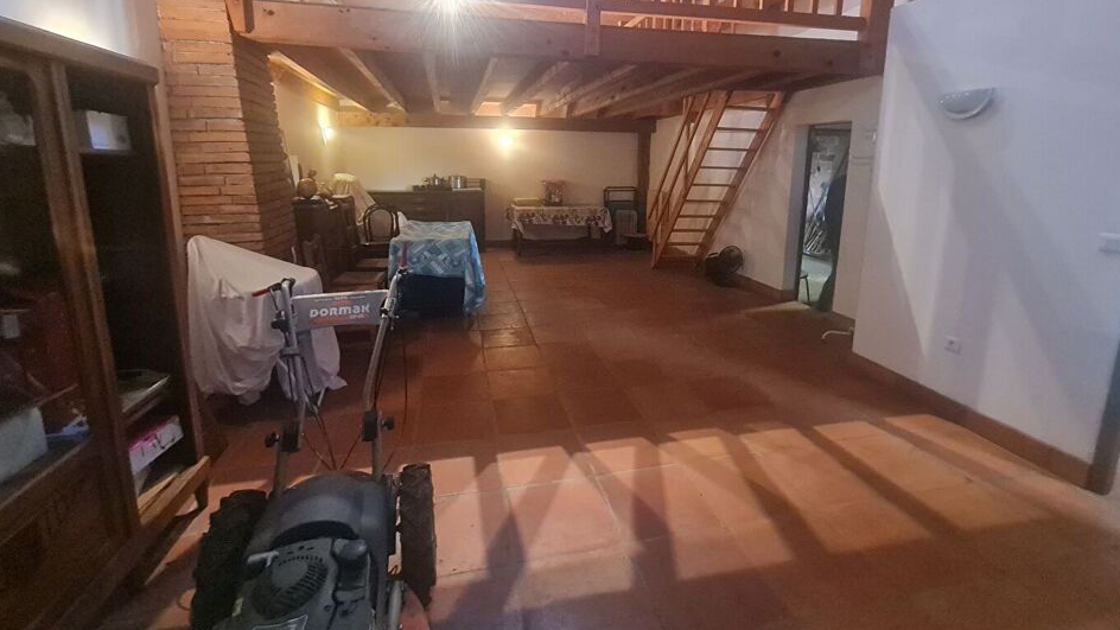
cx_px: 560
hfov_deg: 103.0
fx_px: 445
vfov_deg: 69.8
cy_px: 252
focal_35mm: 15
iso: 800
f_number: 2.2
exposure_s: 1/25
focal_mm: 2.2
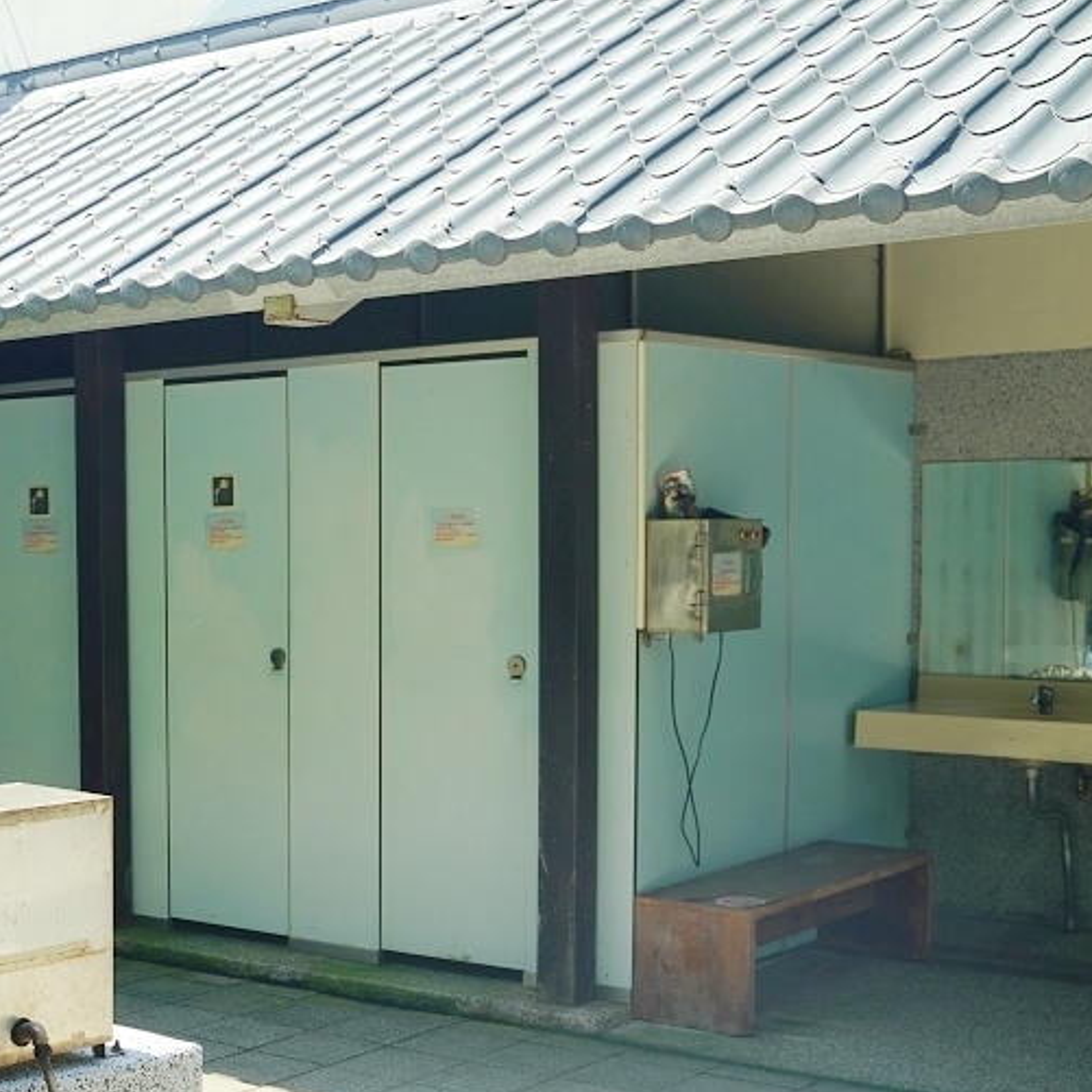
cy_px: 697
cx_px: 50
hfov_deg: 28.5
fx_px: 2034
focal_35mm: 57
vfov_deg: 29.9
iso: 100
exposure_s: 1/80
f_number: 5.6
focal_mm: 28
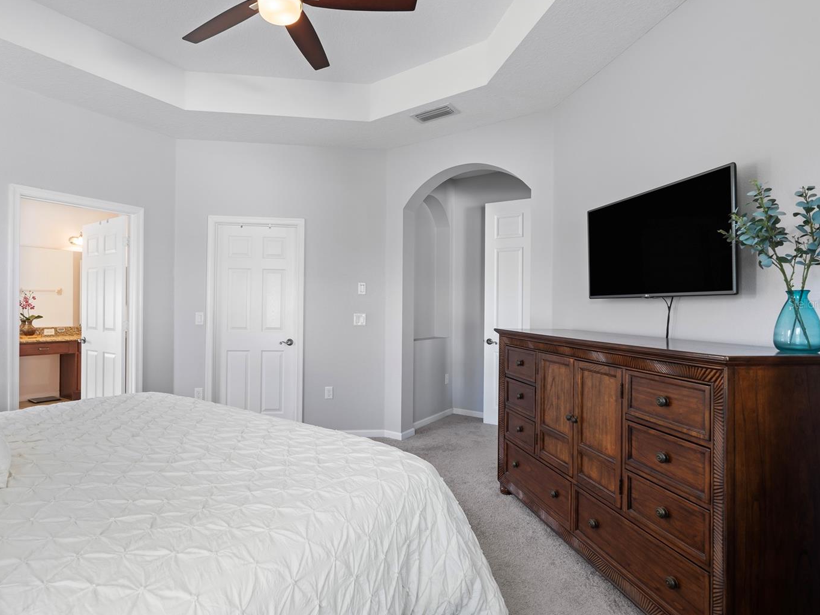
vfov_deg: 71.6
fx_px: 426
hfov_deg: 87.4
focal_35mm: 18
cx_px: 362
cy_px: 304
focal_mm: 16
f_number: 9
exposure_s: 1/10
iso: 250
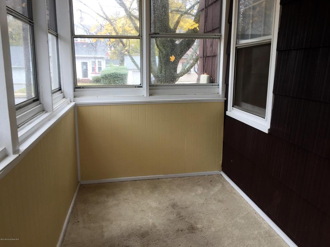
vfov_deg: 48.2
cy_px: 124
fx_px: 276
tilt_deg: -12.1
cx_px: 165
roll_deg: -1.0
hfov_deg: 61.7
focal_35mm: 29
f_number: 2.2
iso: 40
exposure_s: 1/60
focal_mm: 4.15
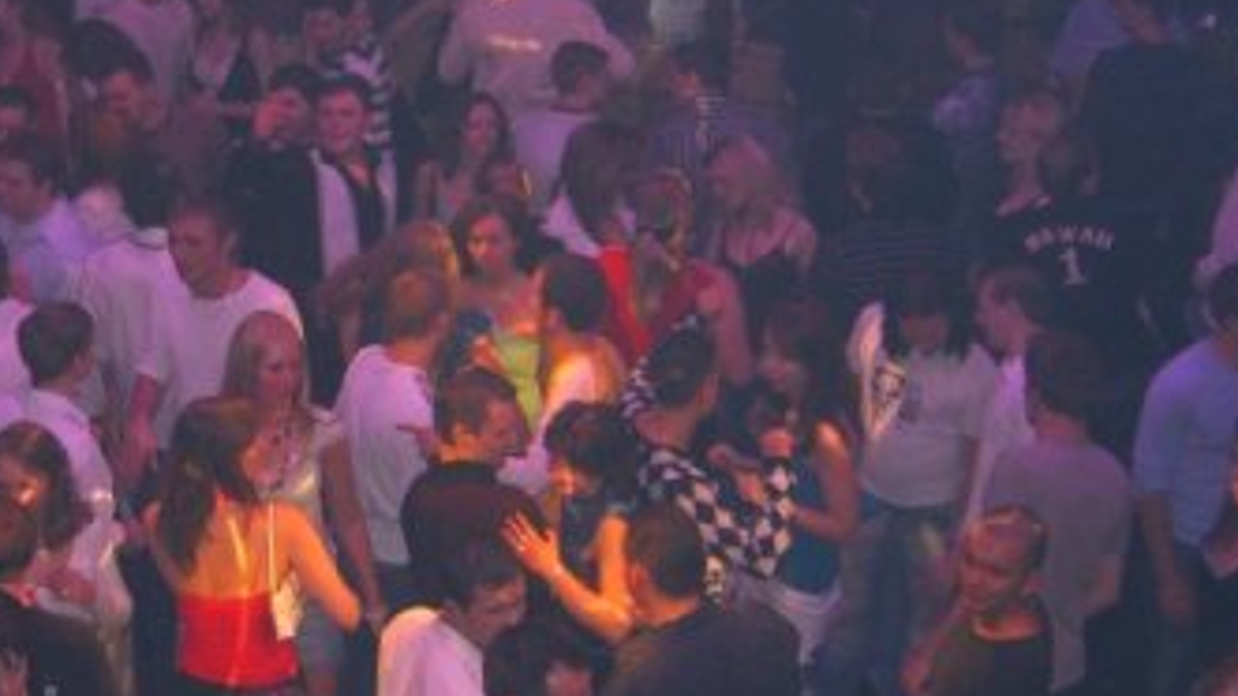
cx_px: 202
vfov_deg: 16.1
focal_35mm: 75
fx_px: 2461
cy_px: 378
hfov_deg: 27.5
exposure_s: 1/60
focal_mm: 7.9
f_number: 2.8
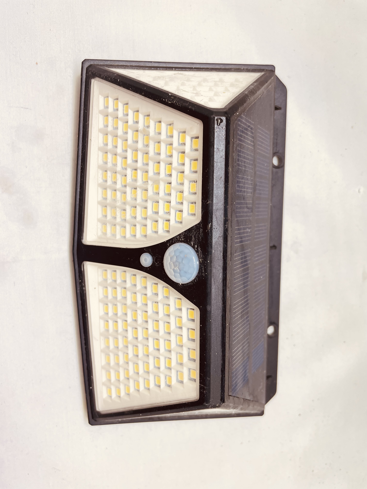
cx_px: 184
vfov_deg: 67.3
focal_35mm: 26
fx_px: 368
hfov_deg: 53.1
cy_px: 244
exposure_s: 1/100
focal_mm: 4.2
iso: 40
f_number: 1.6
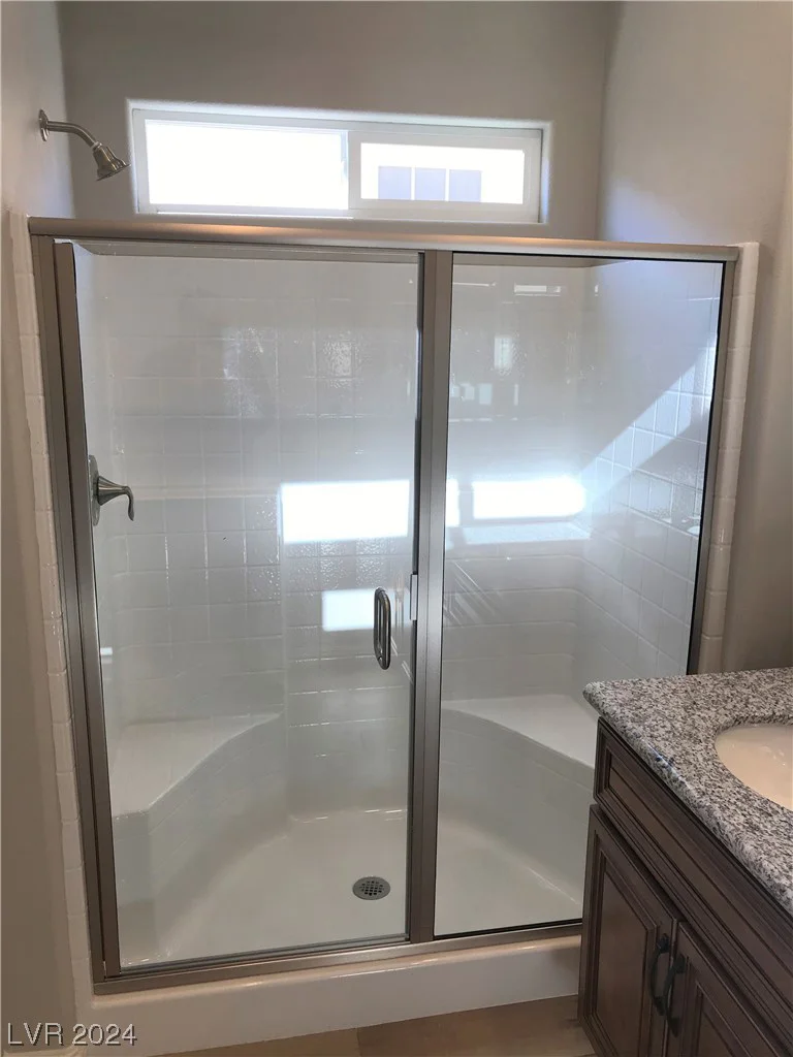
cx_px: 396
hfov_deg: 49.7
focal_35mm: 28
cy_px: 528
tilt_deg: -12.9
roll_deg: +0.8
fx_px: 855
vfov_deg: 63.4
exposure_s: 1/120
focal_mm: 3.99
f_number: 1.8
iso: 25
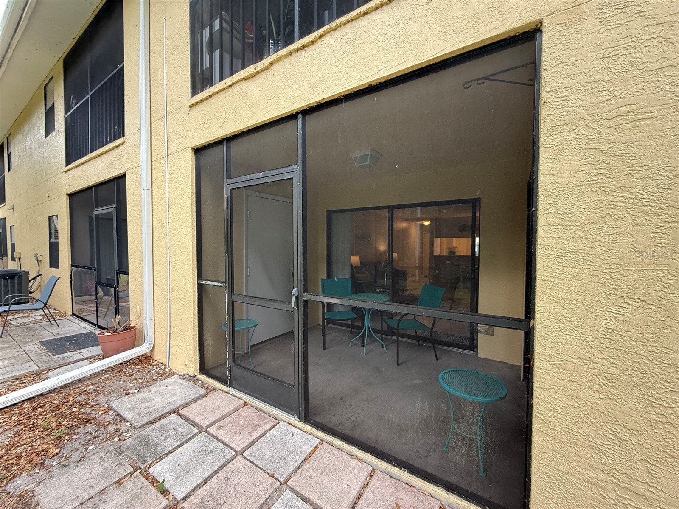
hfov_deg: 102.1
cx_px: 340
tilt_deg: -0.5
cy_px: 254
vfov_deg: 85.7
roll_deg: -1.8
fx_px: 275
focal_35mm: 14
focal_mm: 2.22
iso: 160
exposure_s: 1/99
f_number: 2.2
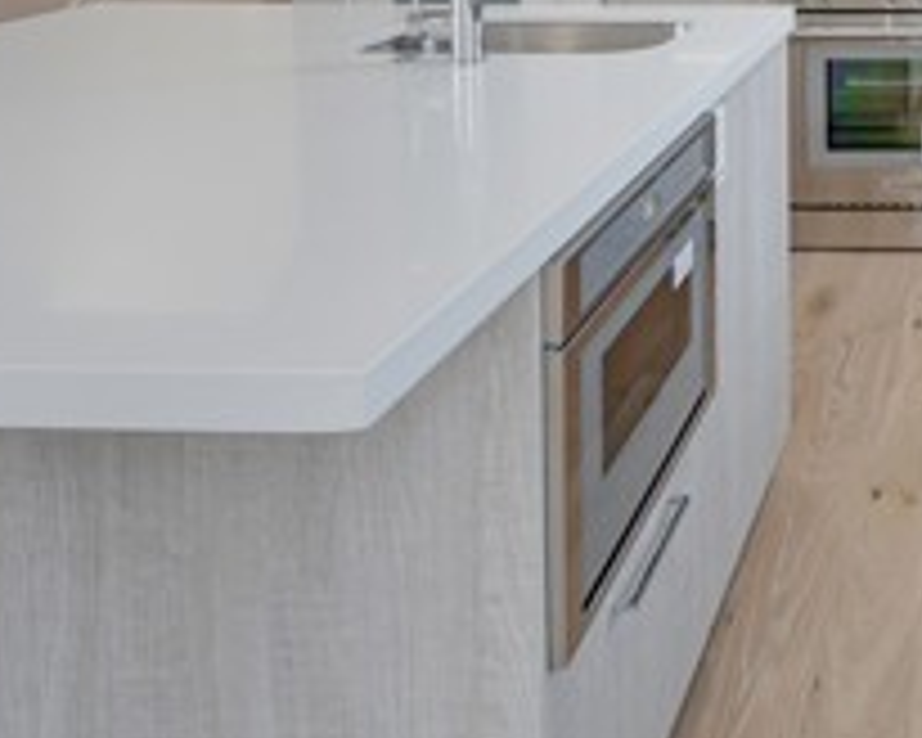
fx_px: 1201
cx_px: 1012
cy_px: -214
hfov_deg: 35.8
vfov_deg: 28.3
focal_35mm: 44
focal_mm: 10
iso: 400
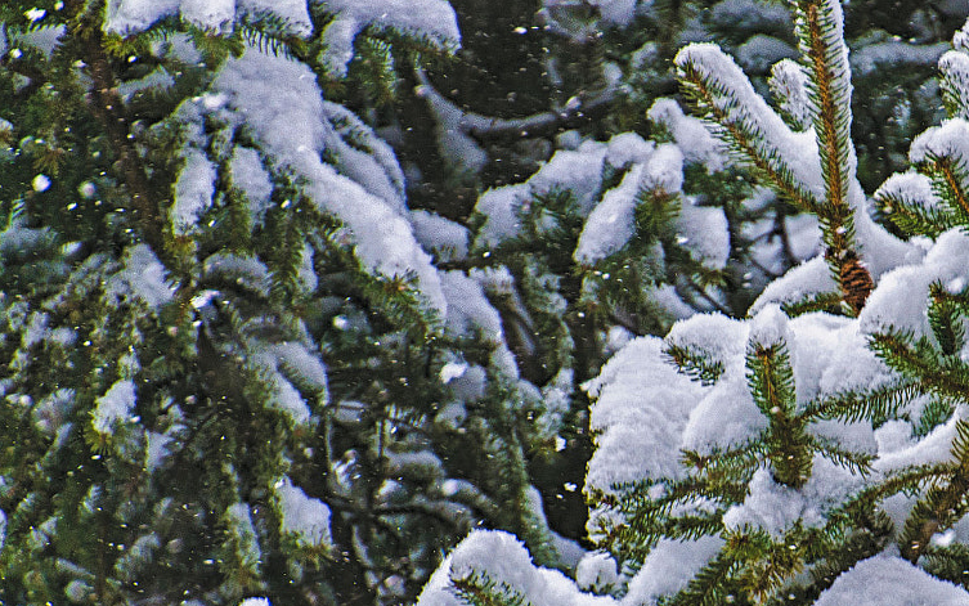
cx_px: 898
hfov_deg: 2.2
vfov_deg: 1.4
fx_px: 25675
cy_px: 399
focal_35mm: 972
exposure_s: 1/400
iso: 200
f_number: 5.6
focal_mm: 300
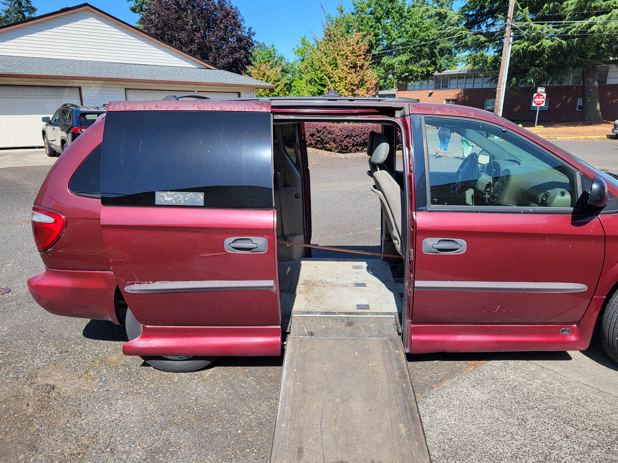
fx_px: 464
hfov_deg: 67.3
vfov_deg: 53.1
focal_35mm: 26
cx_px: 309
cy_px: 232
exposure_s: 1/1157
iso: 40
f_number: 1.8
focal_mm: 5.4
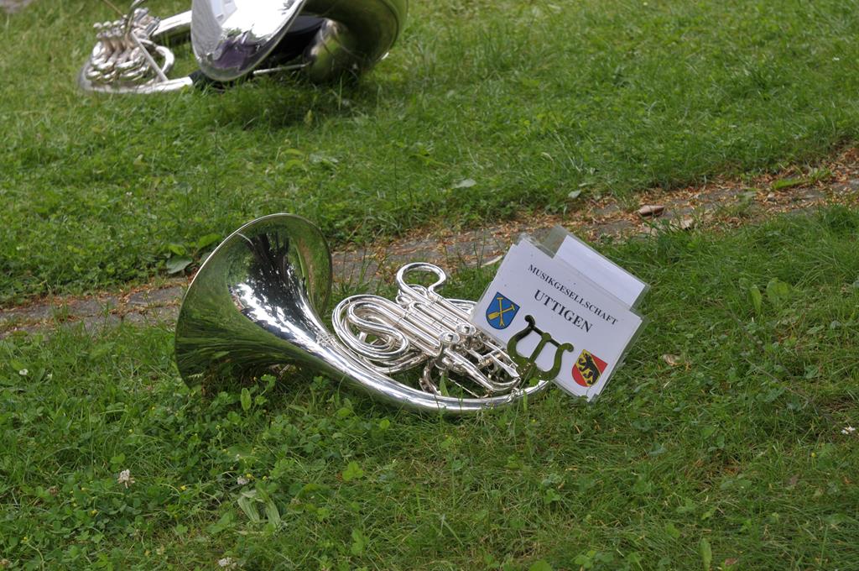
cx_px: 430
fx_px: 2502
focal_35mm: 105
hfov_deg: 19.5
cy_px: 286
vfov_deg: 13.0
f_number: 7.1
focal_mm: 70
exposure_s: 1/200
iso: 200
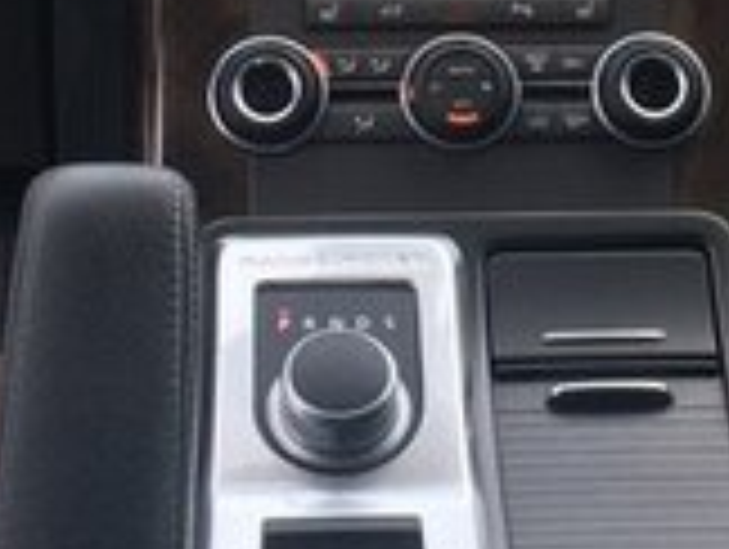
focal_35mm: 118
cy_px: -110
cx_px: 423
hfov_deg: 16.7
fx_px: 2489
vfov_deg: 12.3
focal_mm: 4.15
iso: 25
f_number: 2.2
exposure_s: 1/156
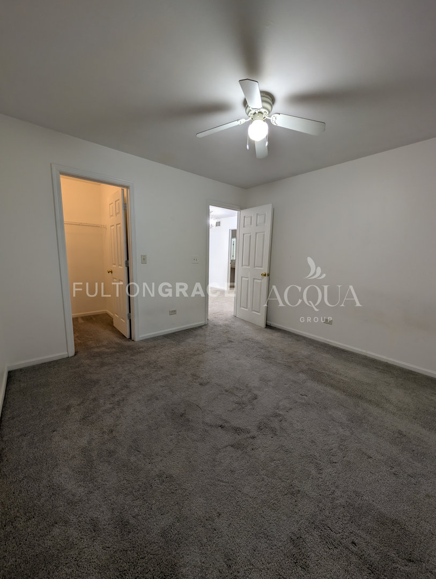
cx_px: 218
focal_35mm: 12
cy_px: 290
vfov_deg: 110.5
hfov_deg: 94.6
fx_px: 201
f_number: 1.7
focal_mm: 2.02
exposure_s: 1/20
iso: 53
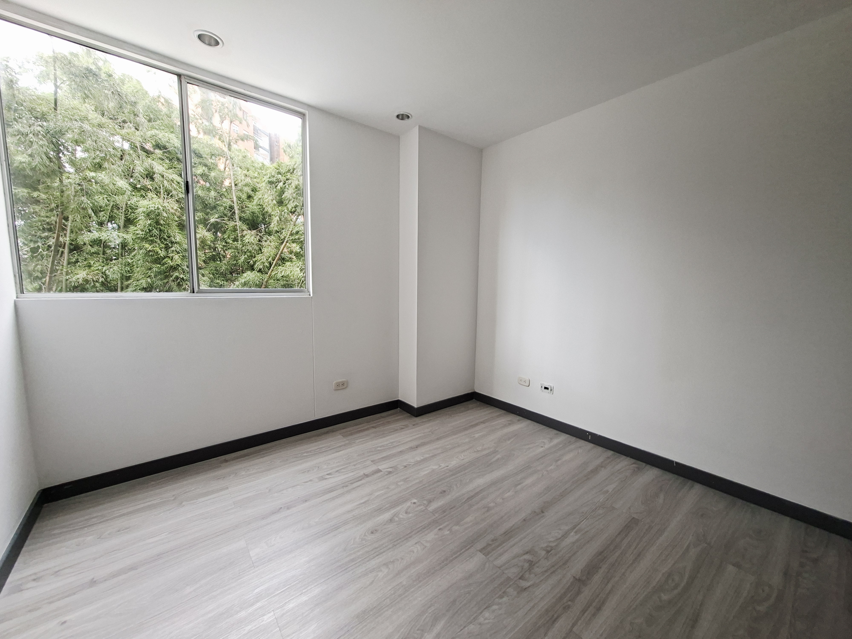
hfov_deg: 106.2
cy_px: 320
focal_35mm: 13
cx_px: 426
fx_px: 320
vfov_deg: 89.9
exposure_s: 1/40
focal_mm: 1.74
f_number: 2.2
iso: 40
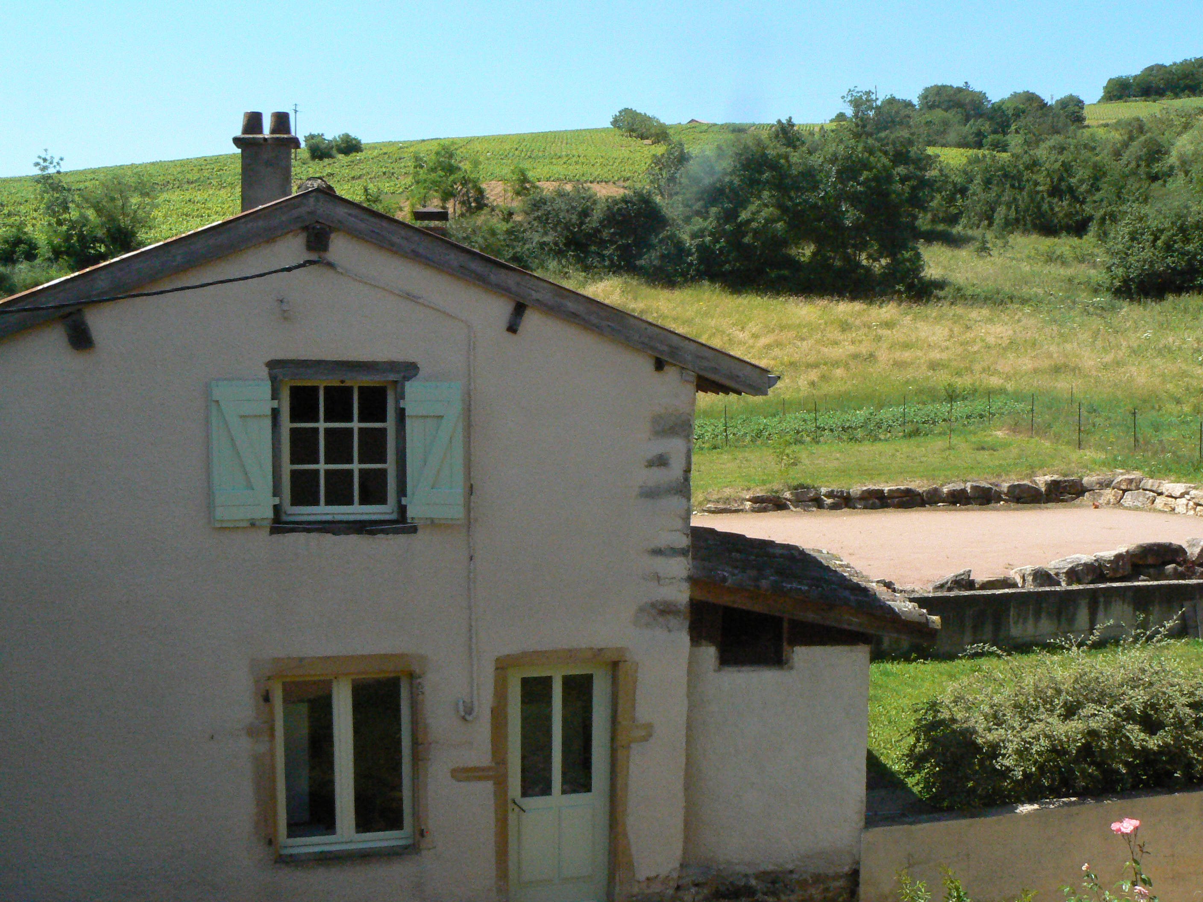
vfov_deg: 39.7
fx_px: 1251
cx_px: 602
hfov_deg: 51.4
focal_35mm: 36
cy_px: 451
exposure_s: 1/640
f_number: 8
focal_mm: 6
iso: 400
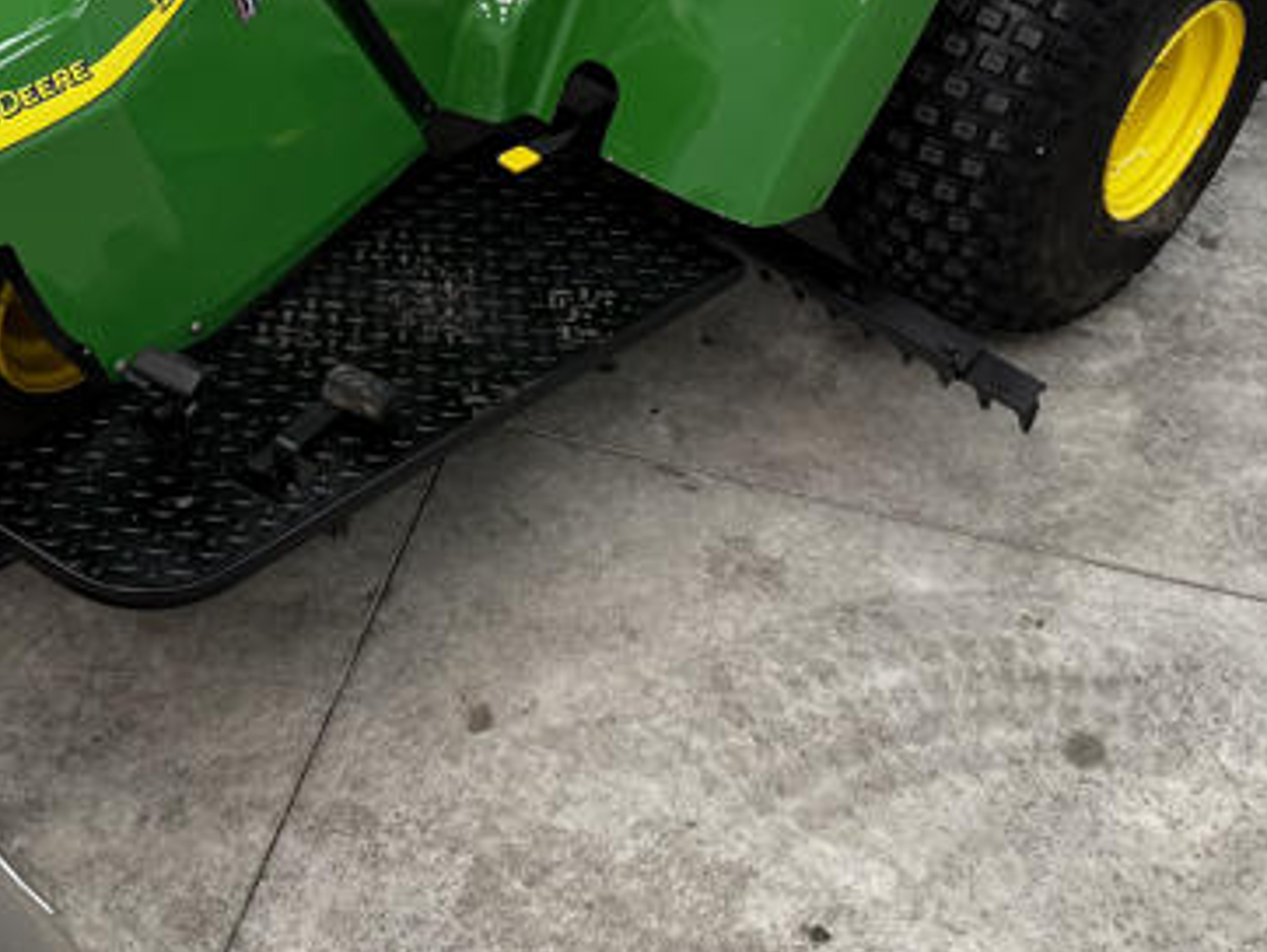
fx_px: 1941
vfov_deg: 27.1
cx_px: 360
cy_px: 200
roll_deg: +2.5
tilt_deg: -38.5
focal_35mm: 53
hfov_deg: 35.6
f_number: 1.78
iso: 80
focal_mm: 6.76
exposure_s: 1/120
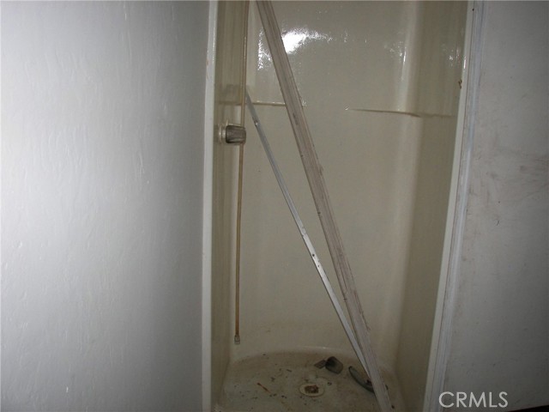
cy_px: 206
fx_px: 571
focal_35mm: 36
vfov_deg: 39.7
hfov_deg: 51.4
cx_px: 274
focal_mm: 6
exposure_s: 1/30
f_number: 2.8
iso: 100
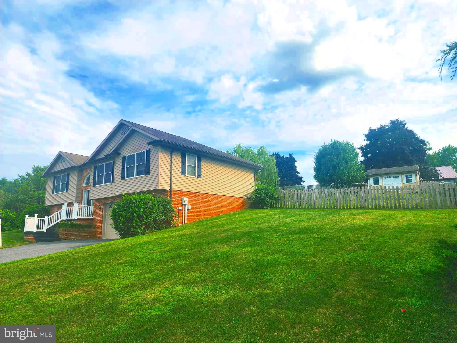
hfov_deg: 73.9
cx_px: 228
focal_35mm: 23
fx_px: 304
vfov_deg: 58.9
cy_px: 172
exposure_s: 1/1250
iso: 12
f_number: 1.8
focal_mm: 6.4
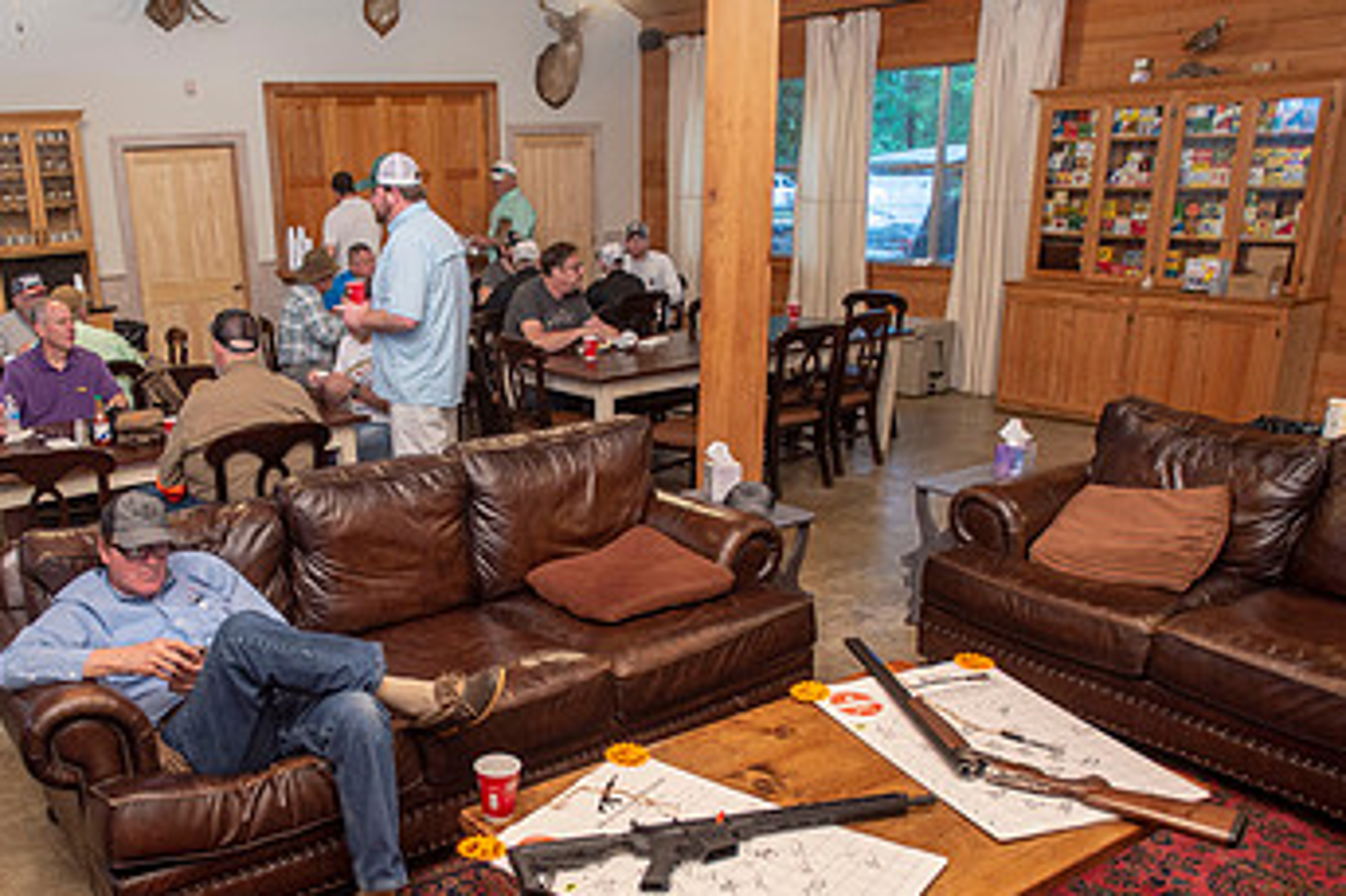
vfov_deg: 40.8
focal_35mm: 32
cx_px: 466
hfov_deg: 57.6
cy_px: 563
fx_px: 1196
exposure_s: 1/100
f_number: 3.2
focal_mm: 19
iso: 800
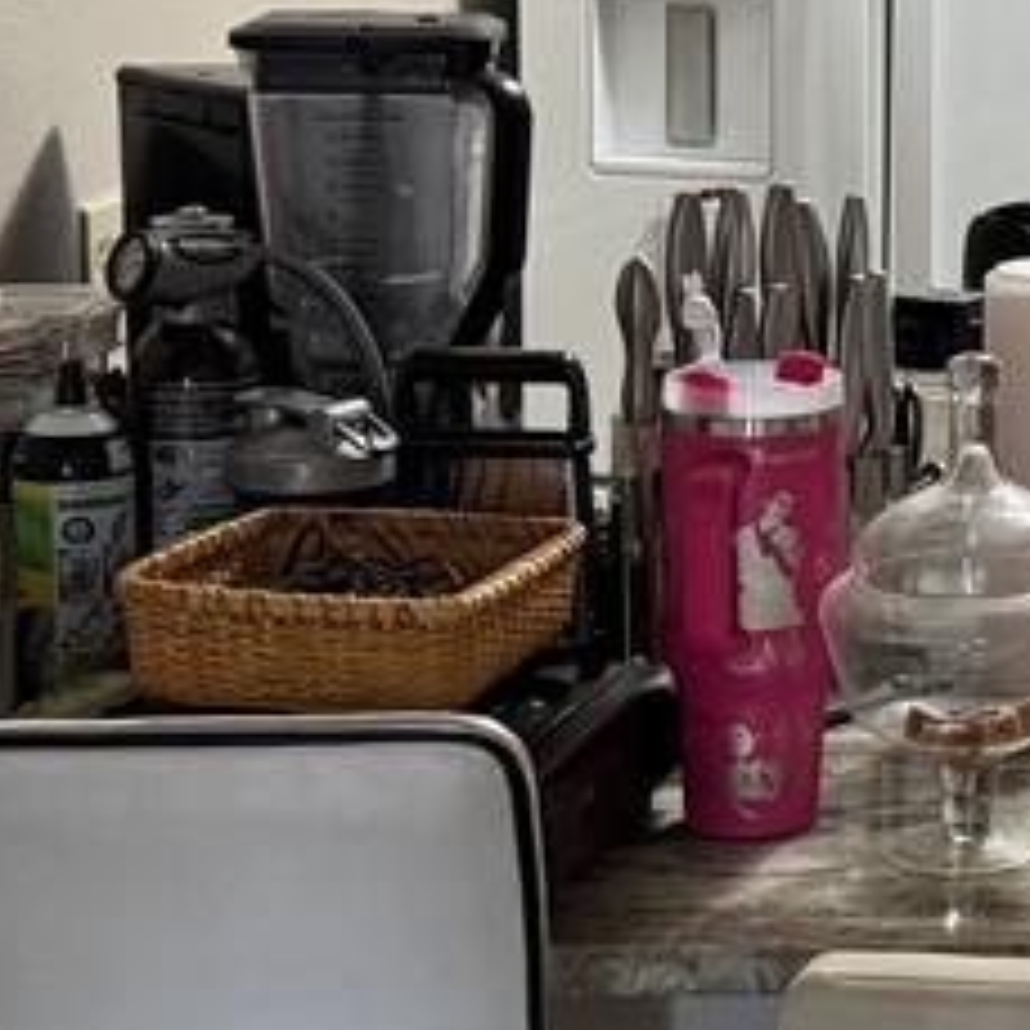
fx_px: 3198
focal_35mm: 95
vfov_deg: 18.2
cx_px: 1601
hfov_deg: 16.5
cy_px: 270
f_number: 1.78
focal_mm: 6.76
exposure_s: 1/60
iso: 500
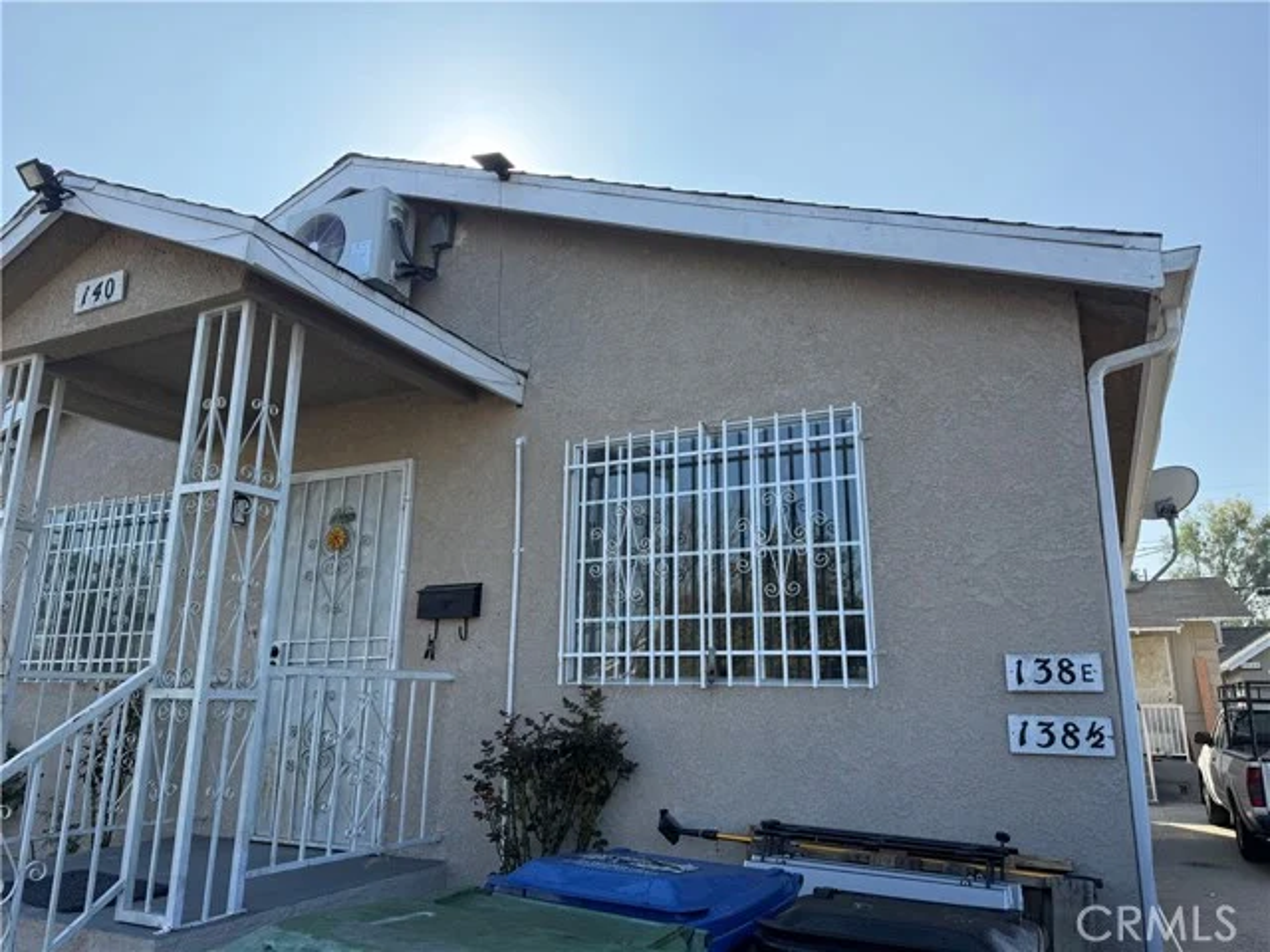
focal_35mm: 24
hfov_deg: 71.6
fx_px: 881
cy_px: 476
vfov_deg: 56.8
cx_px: 635
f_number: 1.78
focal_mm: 6.76
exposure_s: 1/2525
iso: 100
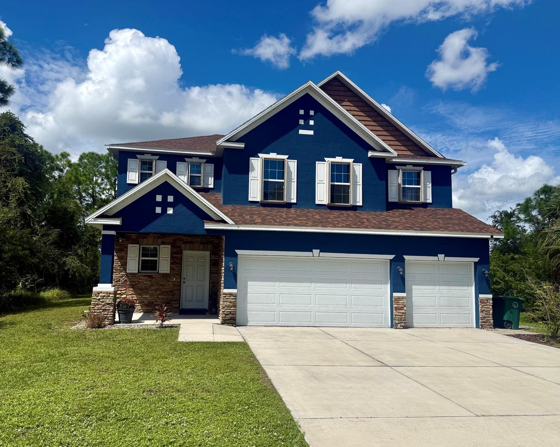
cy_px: 227
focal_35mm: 26
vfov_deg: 54.9
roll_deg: -1.8
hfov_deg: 65.9
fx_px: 431
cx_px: 254
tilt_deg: +5.8
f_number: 1.78
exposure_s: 1/9091
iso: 80
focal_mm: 6.76
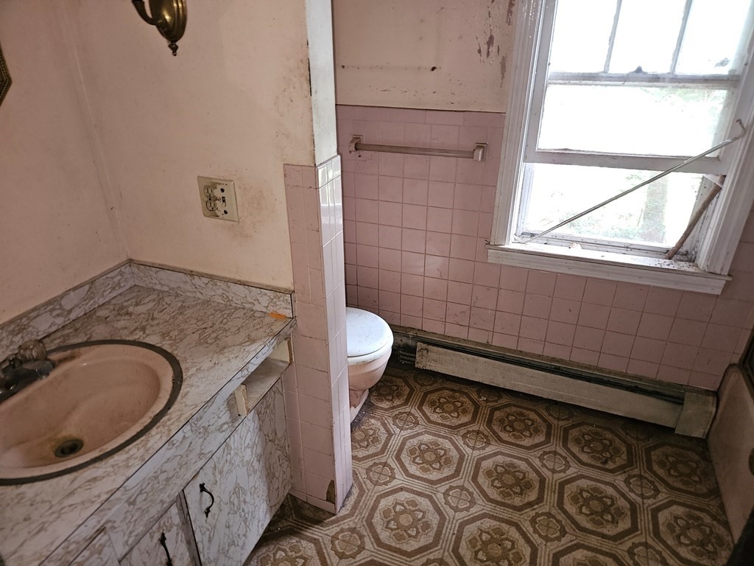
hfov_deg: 73.9
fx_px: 501
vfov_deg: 58.9
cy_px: 283
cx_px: 377
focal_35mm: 23
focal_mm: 5.4
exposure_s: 1/9.49
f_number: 1.8
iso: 250
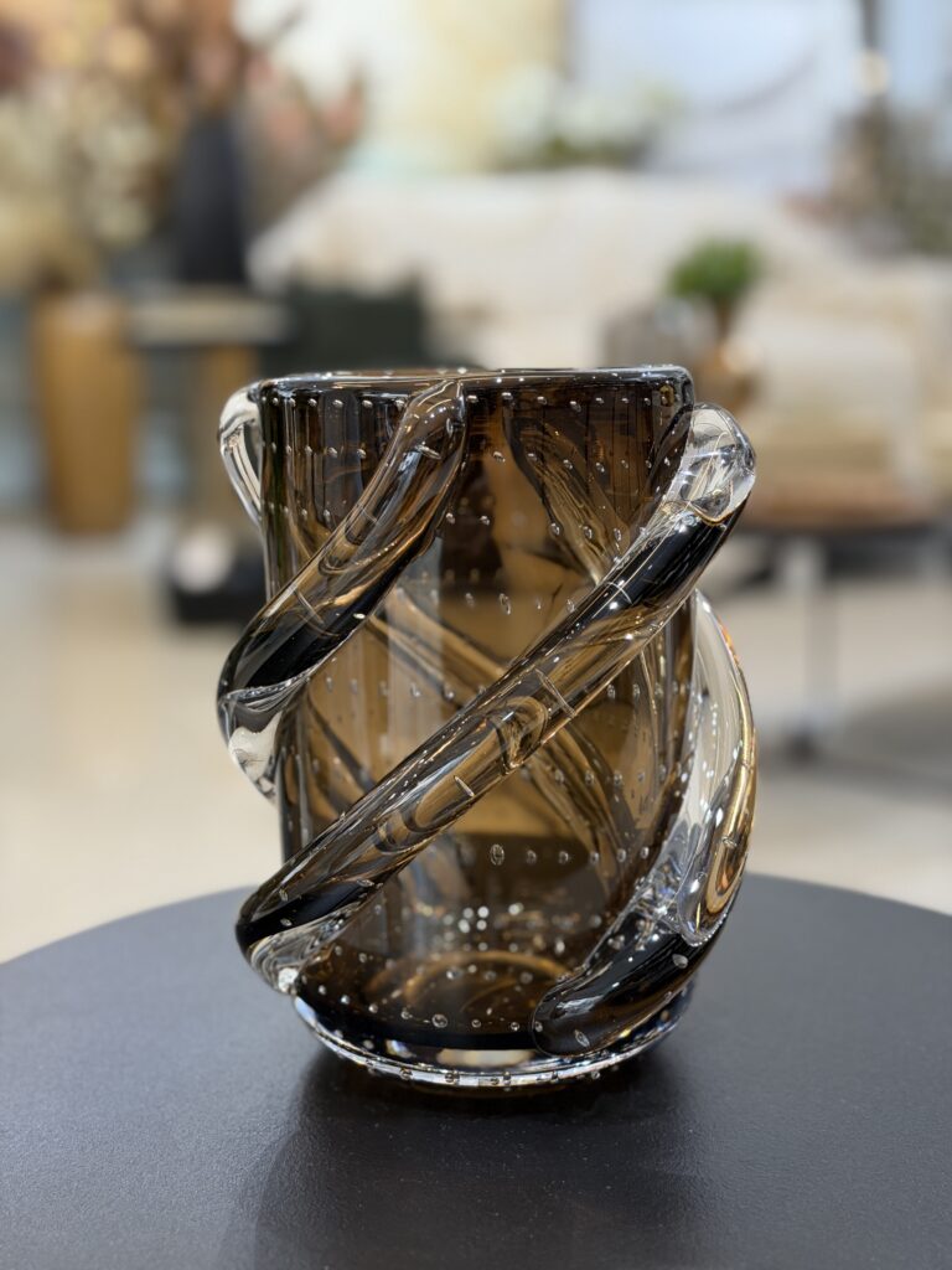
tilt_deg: -10.9
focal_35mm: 48
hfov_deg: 30.3
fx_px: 1760
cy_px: 635
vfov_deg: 39.7
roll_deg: +0.6
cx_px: 476
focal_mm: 6.76
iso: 250
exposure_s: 1/60
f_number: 1.78
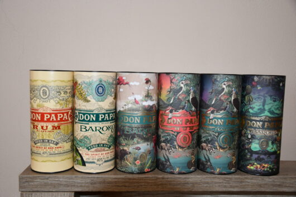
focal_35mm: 36
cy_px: 98
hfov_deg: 53.1
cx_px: 148
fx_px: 296
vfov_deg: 36.9
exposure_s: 1/60
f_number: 3.8
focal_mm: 24
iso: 1250
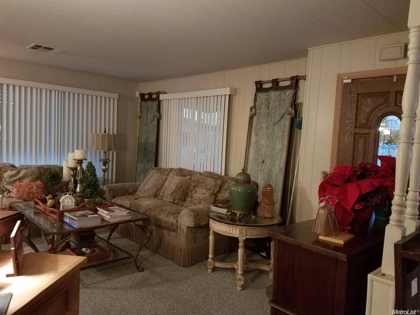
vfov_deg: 53.0
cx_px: 210
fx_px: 315
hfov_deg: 67.3
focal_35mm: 26
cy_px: 158
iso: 250
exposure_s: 1/10
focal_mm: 4.2
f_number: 1.7
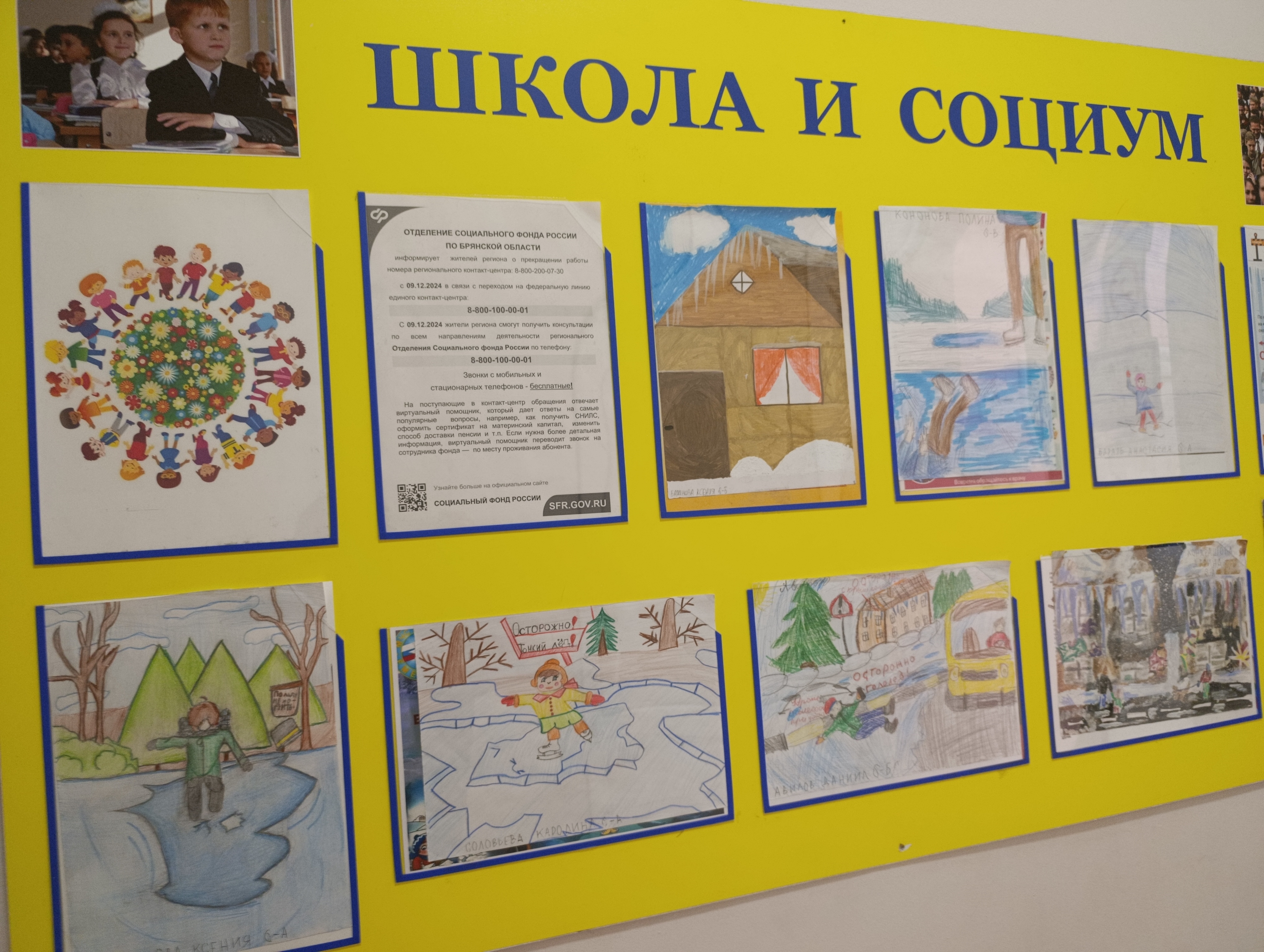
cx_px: 632
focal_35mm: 23
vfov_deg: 59.0
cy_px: 476
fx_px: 841
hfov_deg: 73.8
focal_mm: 6.11
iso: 785
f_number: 1.65
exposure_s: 1/50
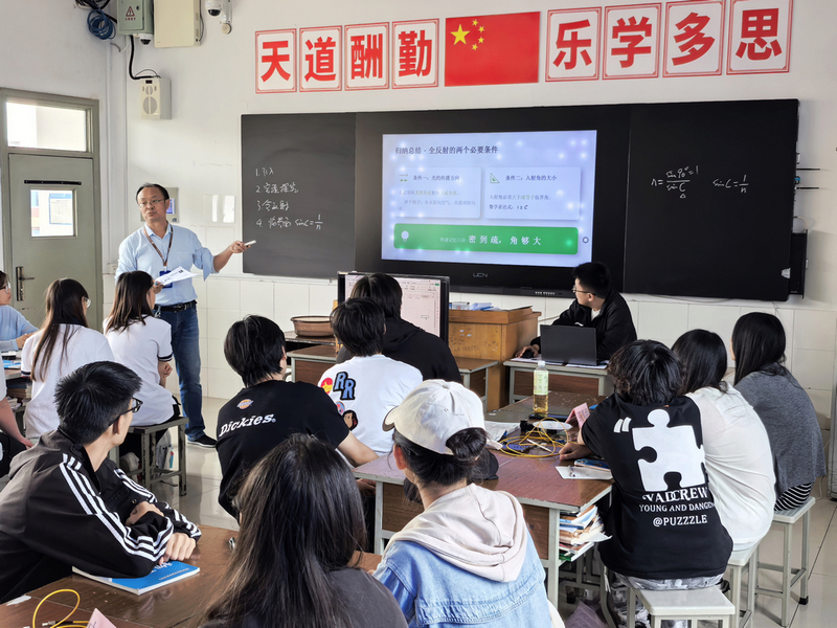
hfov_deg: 44.8
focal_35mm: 42
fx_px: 1016
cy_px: 314
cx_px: 418
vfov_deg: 34.3
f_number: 1.4
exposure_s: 1/171
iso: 50
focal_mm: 6.98
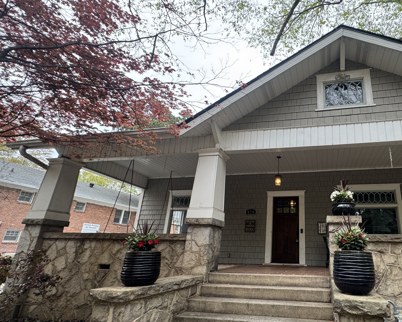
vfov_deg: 67.9
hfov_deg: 76.7
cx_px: 281
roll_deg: -0.9
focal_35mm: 20
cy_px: 178
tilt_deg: +17.1
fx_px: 238
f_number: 2.2
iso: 80
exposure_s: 1/120
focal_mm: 2.22
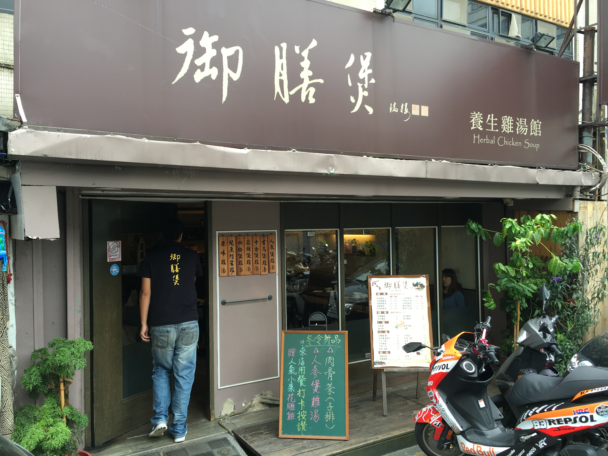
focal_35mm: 29
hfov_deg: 61.7
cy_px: 228
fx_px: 509
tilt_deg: +0.9
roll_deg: +0.4
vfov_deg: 48.2
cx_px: 304
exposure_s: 1/60
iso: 25
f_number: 2.2
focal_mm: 4.15
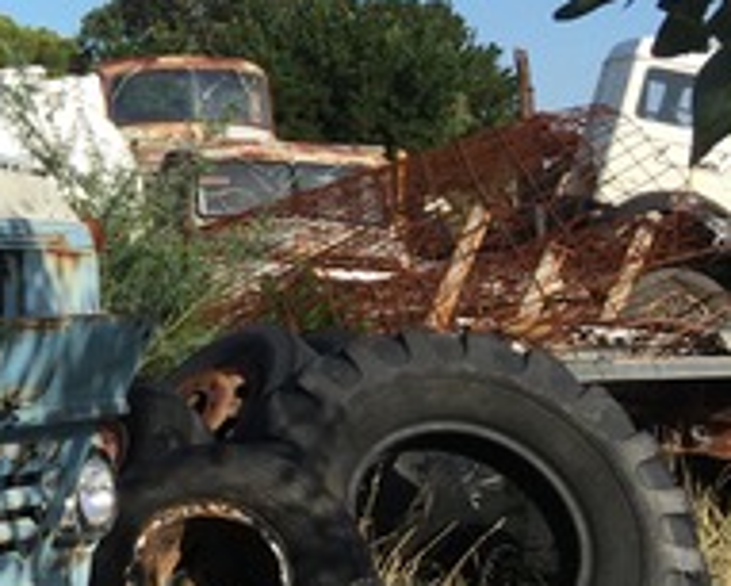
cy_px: 149
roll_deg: +0.2
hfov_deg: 17.3
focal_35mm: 95
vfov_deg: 16.1
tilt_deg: +2.4
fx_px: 2056
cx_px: -490
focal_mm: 4.15
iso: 25
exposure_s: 1/1326
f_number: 2.2
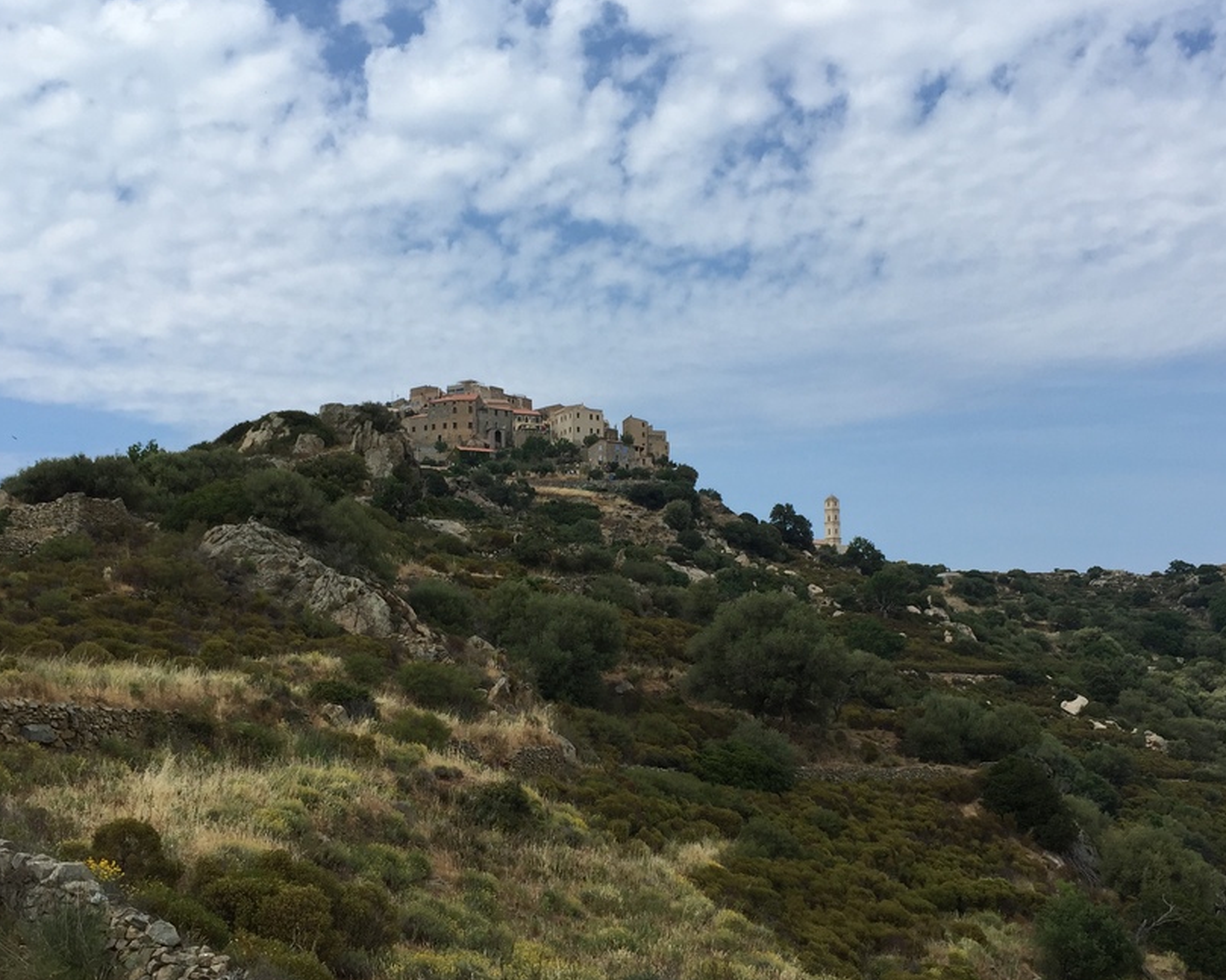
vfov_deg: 35.5
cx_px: 597
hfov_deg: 43.8
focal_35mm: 42
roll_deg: -0.5
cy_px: 591
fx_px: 1524
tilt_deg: +4.5
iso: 32
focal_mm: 4.15
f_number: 2.2
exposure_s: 1/2198
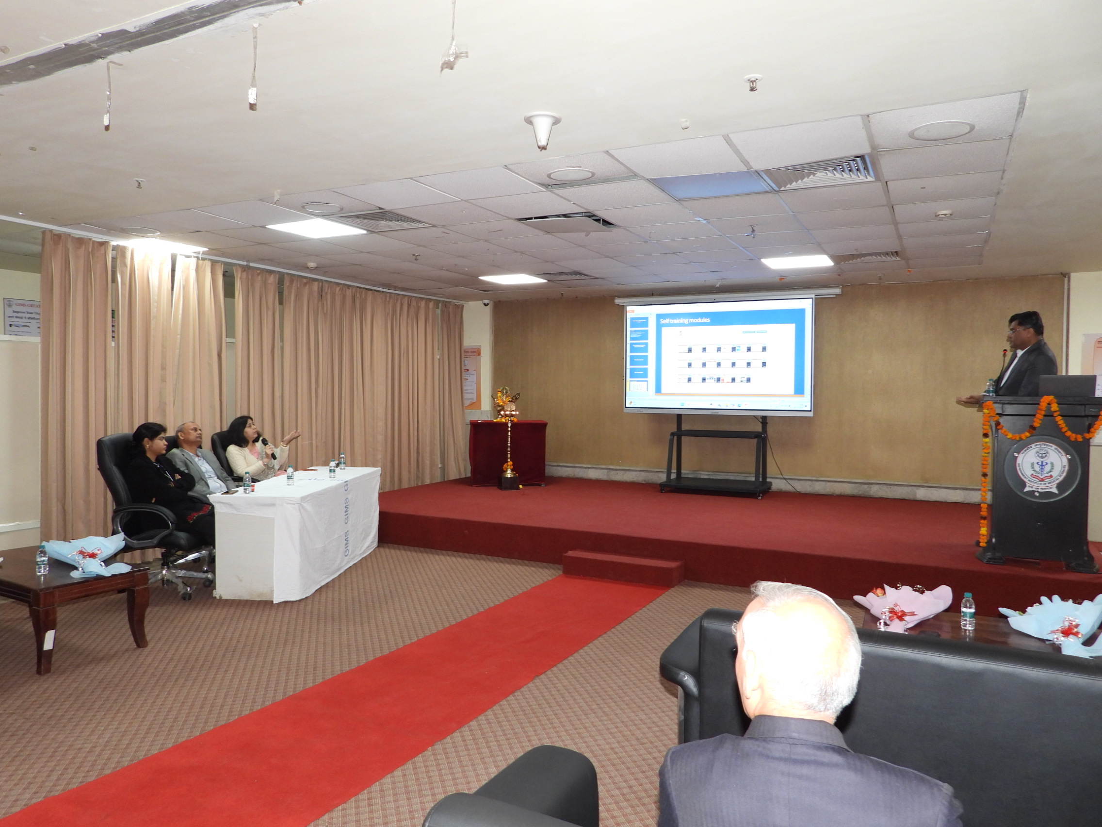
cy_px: 414
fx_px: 764
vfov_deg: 56.8
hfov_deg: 71.6
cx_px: 551
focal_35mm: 24
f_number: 2.8
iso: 200
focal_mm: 4.3
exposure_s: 1/30
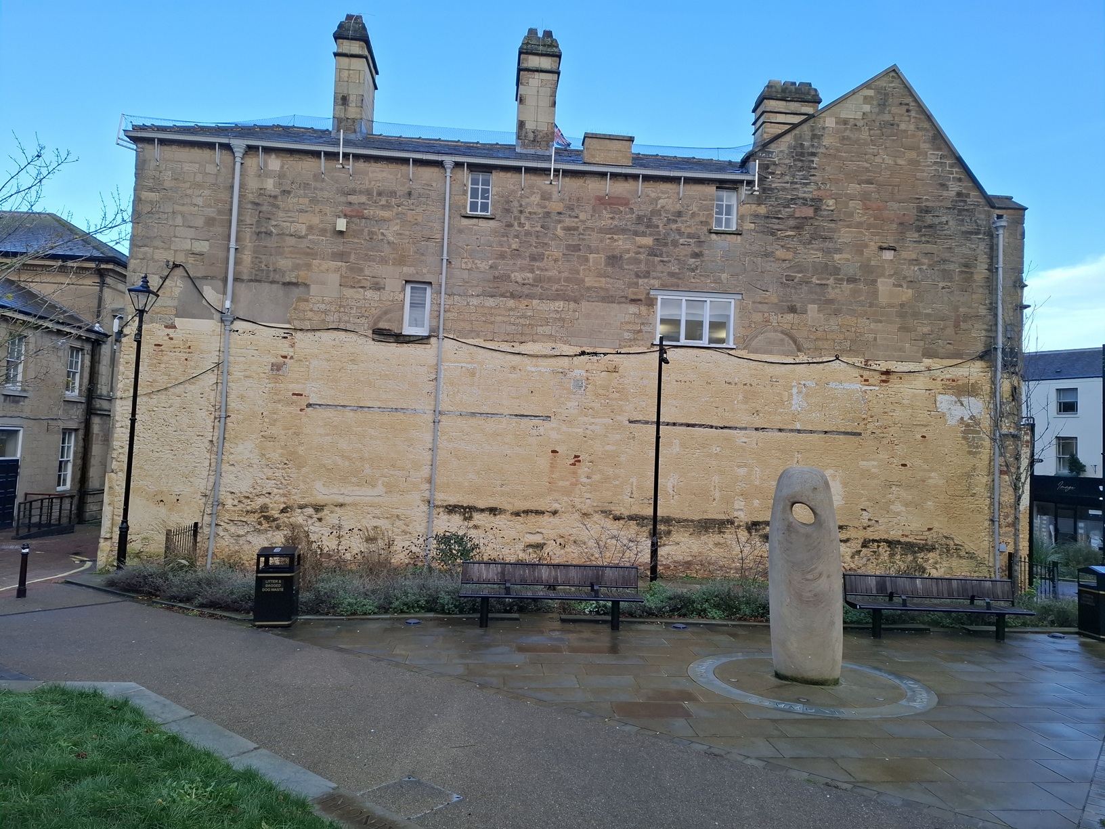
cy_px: 414
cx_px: 552
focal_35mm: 23
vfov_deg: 58.9
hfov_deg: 73.9
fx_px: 734
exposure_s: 1/399
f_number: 1.8
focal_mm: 5.54
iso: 50
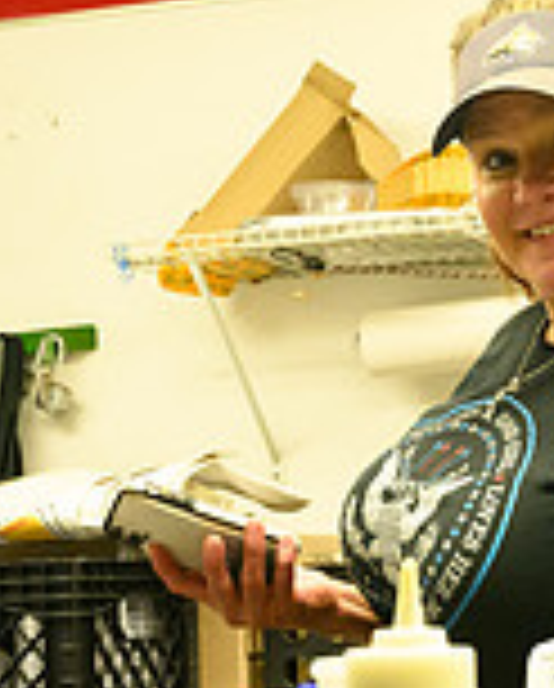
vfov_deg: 17.4
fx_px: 2248
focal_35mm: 110
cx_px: 491
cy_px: 218
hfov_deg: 13.9
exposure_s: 1/200
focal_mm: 31
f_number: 5.6
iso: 8000
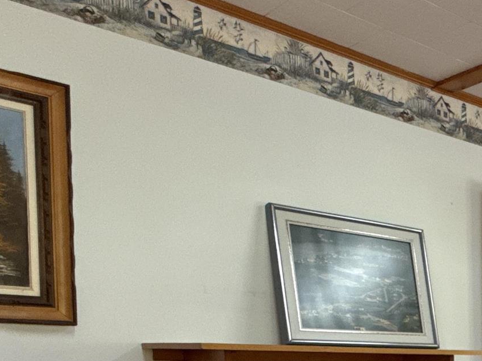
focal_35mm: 51
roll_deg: -0.3
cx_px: 675
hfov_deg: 28.3
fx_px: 710
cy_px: 419
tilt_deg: -3.5
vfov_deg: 25.9
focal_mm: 2.22
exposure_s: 1/120
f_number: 2.2
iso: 250
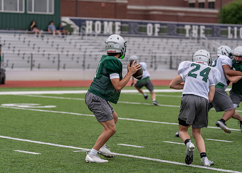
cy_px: 86
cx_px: 121
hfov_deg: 16.1
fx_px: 854
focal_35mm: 124
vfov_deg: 11.6
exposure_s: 1/2500
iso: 200
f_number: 2.8
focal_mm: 115
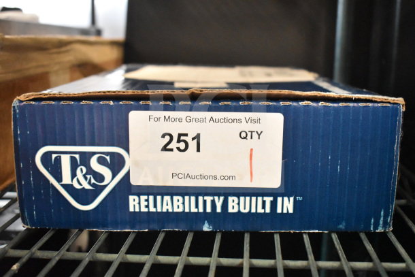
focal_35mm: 40
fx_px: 467
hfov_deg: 47.9
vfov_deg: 33.0
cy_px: 138
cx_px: 208
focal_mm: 27
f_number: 5
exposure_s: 1/100
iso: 6400
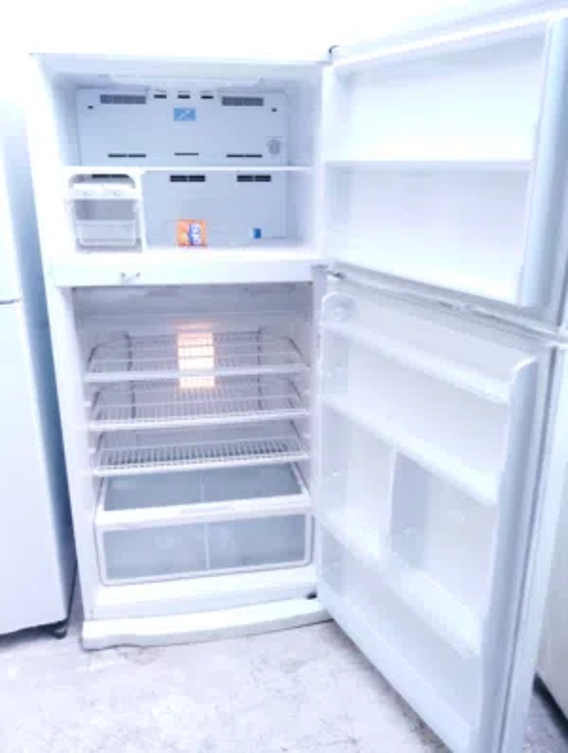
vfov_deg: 61.6
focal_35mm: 29
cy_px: 376
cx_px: 284
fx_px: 632
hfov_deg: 48.4
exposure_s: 1/50
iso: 138
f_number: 1.8
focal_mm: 4.25
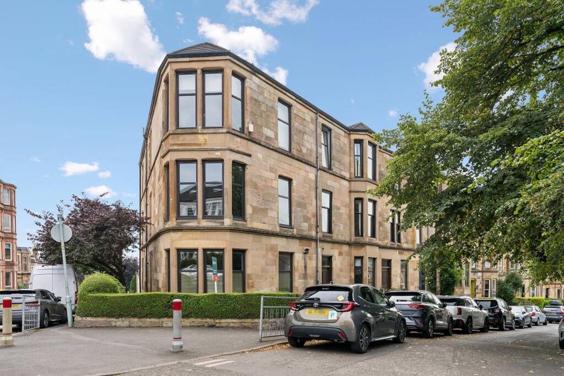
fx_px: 345
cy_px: 188
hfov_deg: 78.6
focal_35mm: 22
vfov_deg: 57.2
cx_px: 282
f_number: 7.1
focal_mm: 22
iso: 125
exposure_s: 1/200
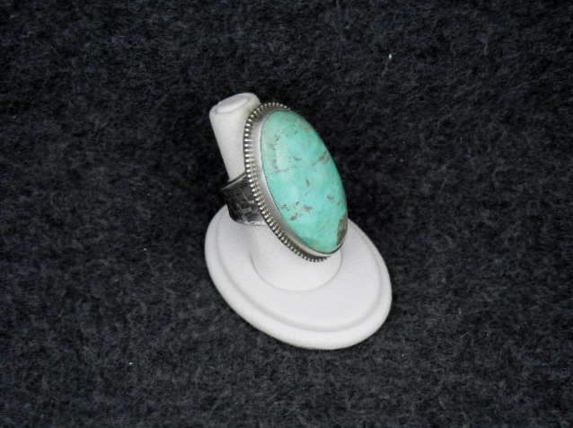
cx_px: 286
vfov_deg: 16.5
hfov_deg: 22.1
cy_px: 214
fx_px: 1470
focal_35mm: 89
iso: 200
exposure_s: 1/5.8
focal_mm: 16
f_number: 4.4
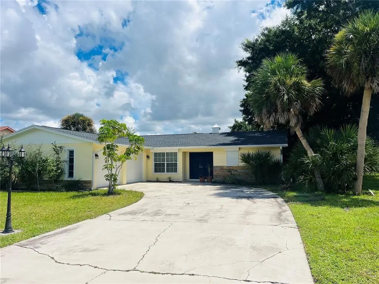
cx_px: 190
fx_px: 285
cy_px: 142
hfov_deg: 67.3
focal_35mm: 26
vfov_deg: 53.1
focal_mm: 5.1
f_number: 1.6
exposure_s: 1/7874
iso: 50
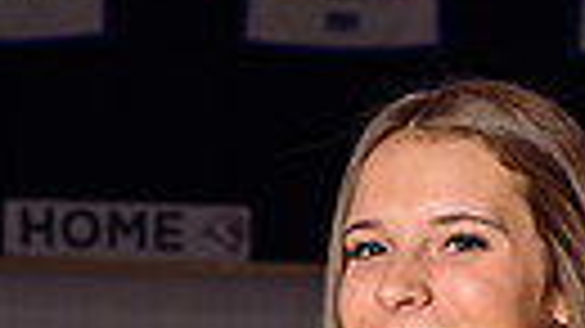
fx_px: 3101
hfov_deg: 10.8
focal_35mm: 200
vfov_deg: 5.8
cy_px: 872
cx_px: 446
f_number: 5.6
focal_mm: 55
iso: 100
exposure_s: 1/250
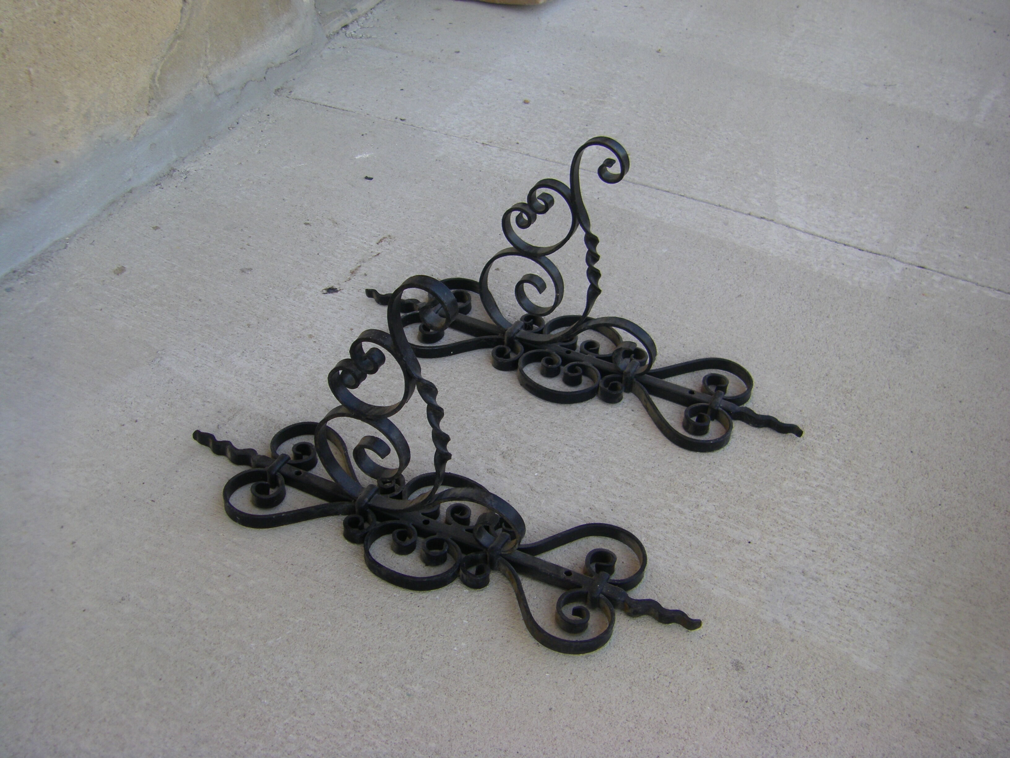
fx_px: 1109
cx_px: 505
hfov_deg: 49.0
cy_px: 379
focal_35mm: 38
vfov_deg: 37.7
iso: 64
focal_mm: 6.3
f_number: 3.5
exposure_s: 1/50
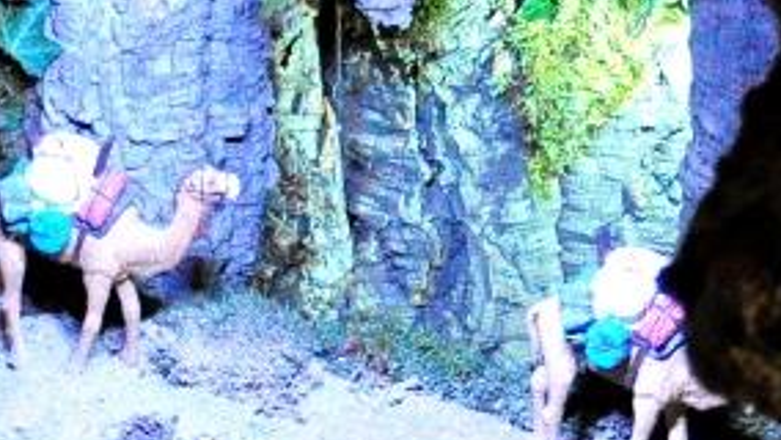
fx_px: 3045
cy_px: 668
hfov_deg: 14.6
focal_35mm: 147
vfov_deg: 8.1
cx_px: 192
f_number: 4
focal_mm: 26
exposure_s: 1/60
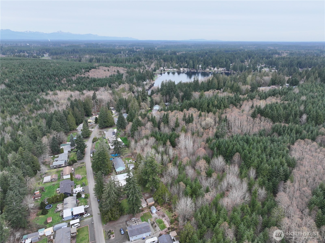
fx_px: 225
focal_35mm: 24
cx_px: 162
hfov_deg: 71.6
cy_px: 122
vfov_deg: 56.8
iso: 280
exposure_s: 1/1250
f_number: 2.8
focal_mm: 12.29
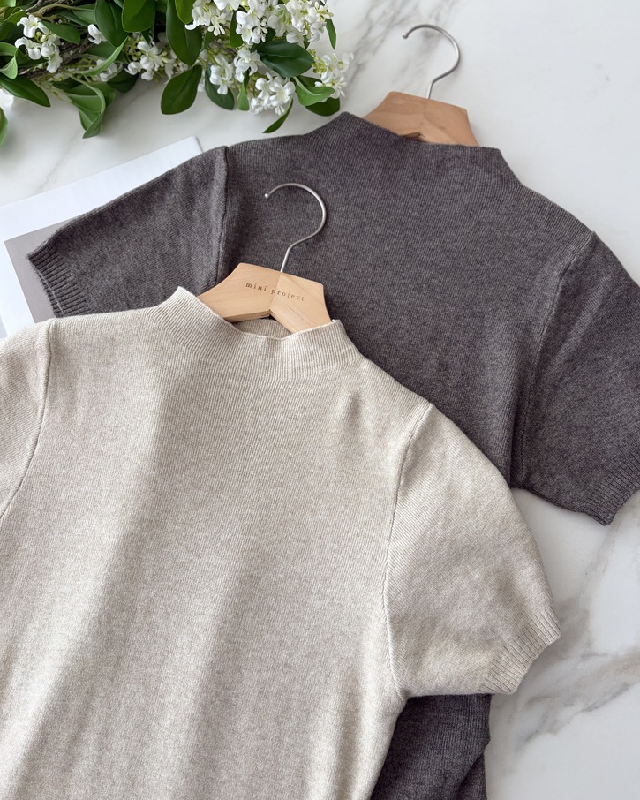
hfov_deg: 51.5
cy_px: 396
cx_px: 318
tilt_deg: -76.0
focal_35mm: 28
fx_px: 663
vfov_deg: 62.2
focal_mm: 5.96
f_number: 1.6
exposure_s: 1/122
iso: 32
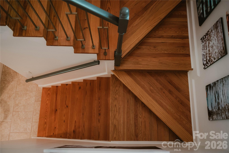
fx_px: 200
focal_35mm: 31
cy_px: 76
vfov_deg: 41.8
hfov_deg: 59.7
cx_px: 114
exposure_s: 1/160
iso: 4000
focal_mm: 31.4
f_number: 2.8
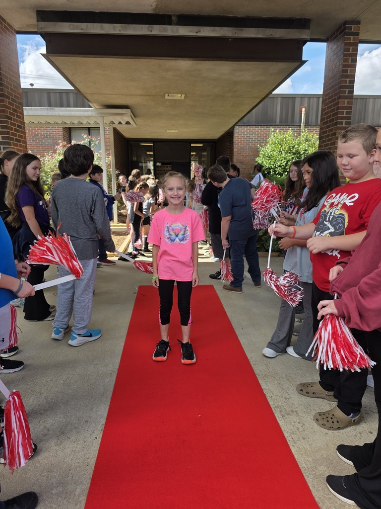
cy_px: 254
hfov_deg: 58.9
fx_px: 338
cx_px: 190
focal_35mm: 23
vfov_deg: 73.9
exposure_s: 1/2246
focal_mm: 6.3
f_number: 1.7
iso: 80
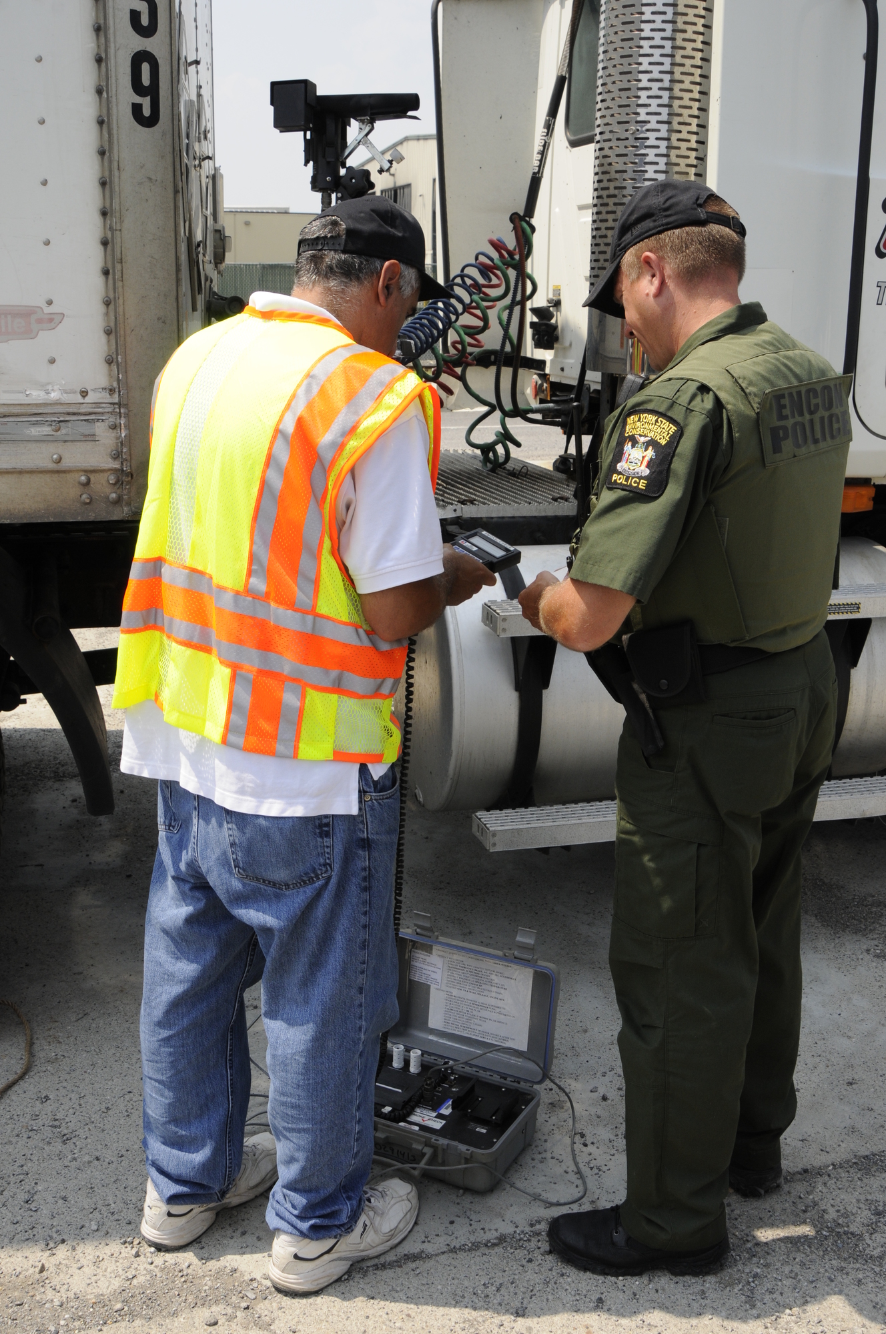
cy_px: 667
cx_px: 443
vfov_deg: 53.2
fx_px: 1333
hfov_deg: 36.8
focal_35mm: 36
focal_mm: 24
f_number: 10
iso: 320
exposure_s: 1/400
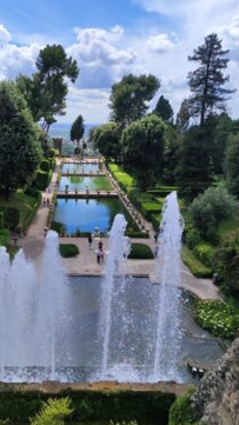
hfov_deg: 39.6
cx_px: 78
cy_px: 219
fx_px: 327
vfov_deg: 66.1
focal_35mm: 29
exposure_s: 1/1226
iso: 50
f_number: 1.89
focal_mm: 5.89
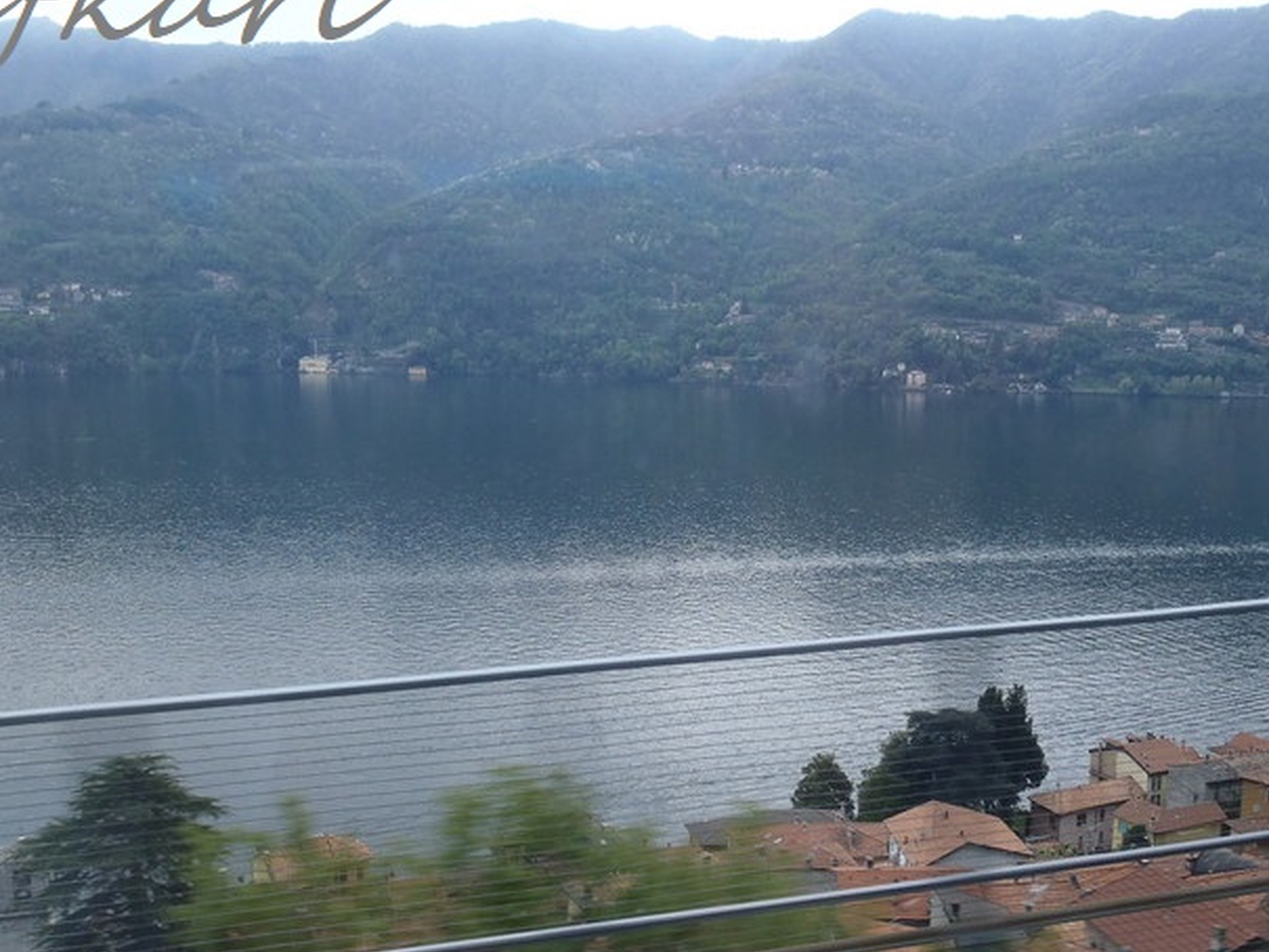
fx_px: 1357
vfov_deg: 38.6
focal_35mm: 37
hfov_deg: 50.1
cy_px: 520
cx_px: 671
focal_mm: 5
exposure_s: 1/60
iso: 80
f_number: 4.5
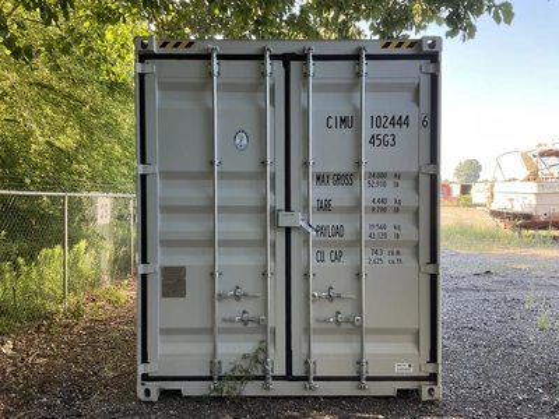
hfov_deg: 61.7
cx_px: 280
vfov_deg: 48.2
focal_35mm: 29
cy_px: 210
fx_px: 468
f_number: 1.8
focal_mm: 3
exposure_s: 1/122
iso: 40
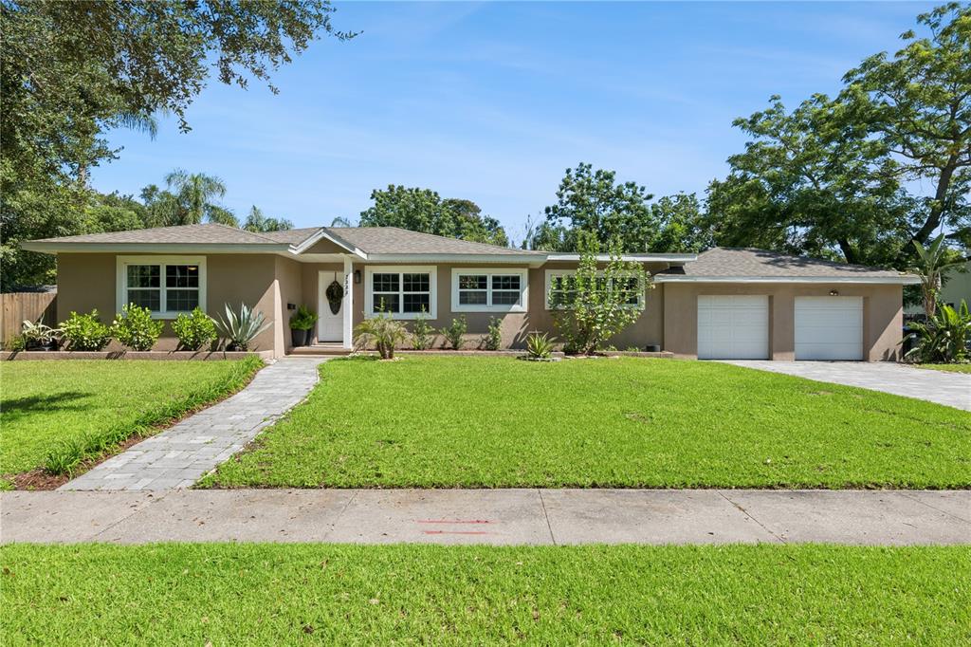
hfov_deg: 84.0
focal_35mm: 20
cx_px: 486
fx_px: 539
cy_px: 324
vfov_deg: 61.9
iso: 100
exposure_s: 1/30
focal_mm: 20
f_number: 20
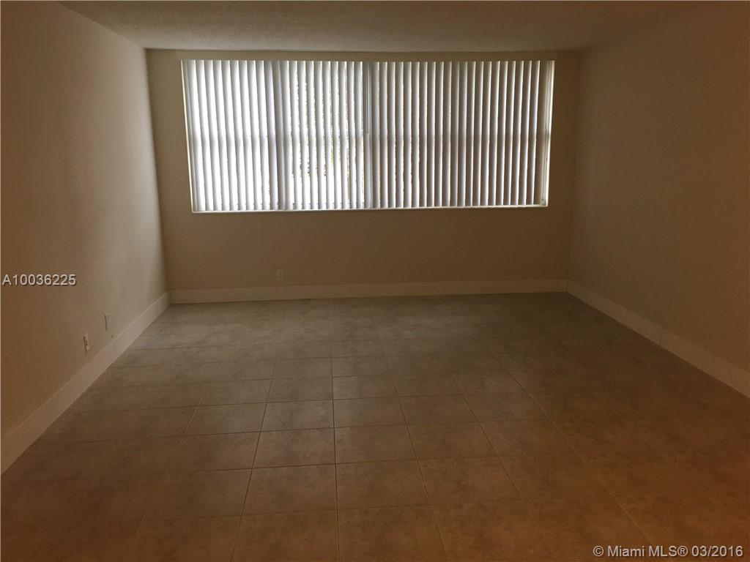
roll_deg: +0.8
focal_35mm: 29
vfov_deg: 48.2
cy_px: 281
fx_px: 628
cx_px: 375
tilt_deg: -10.1
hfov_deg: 61.7
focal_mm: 4.15
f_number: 2.2
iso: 100
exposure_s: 1/30
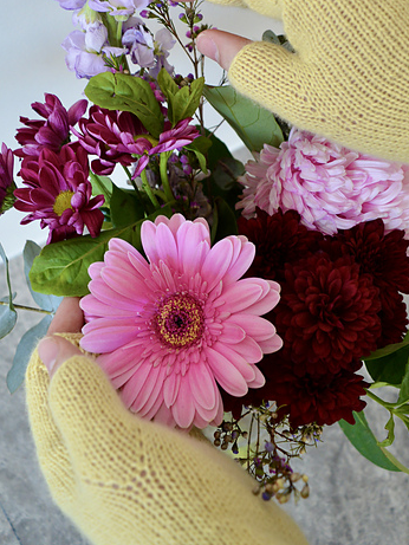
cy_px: 232
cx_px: 221
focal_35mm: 36
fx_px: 567
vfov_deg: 51.2
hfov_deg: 39.6
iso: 400
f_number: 4.5
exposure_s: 1/80
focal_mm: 18
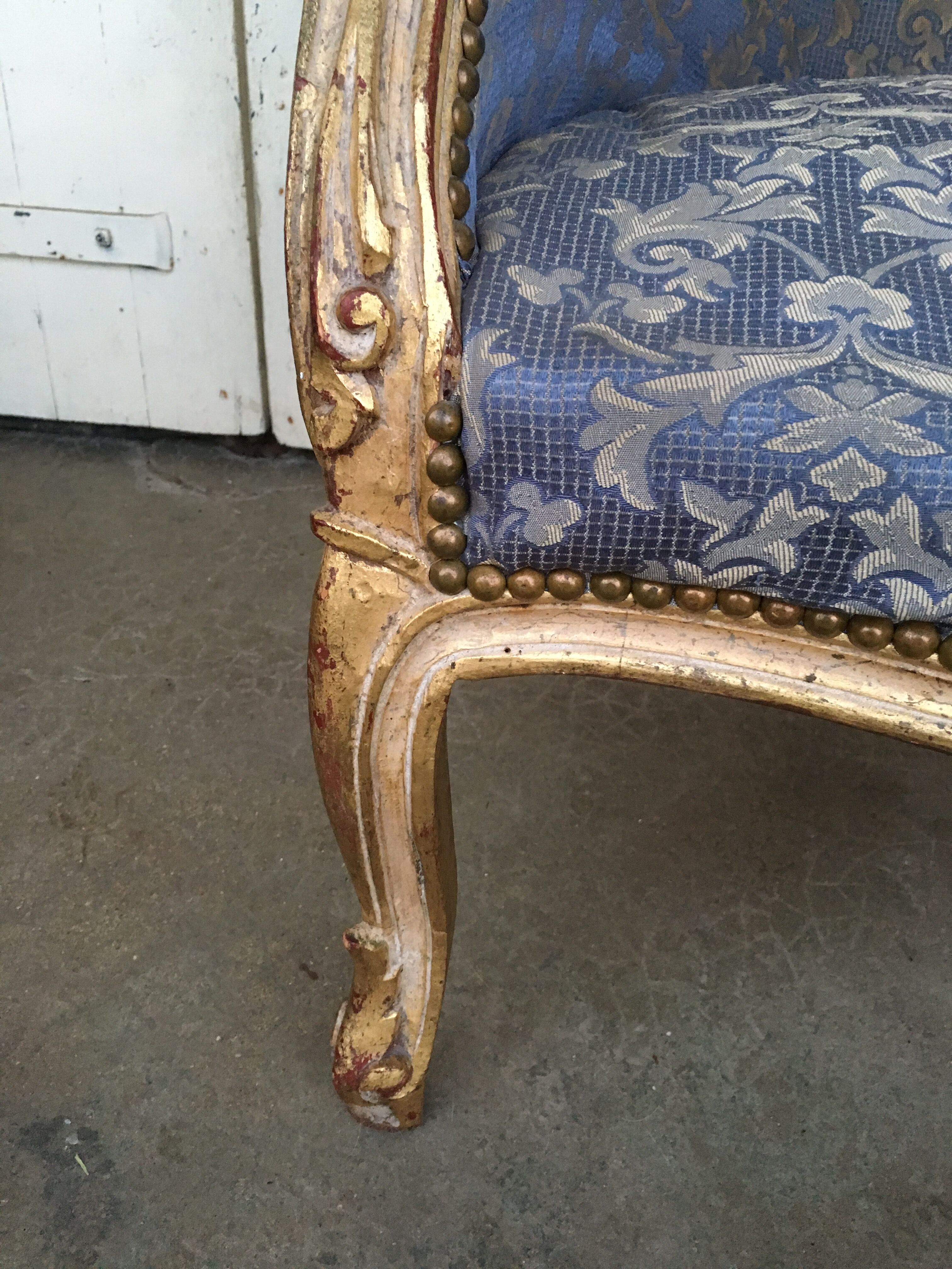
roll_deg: -3.7
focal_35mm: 29
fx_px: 1063
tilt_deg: -31.5
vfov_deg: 61.7
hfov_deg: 48.2
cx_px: 476
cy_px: 634
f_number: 2.2
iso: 200
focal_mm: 4.15
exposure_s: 1/25
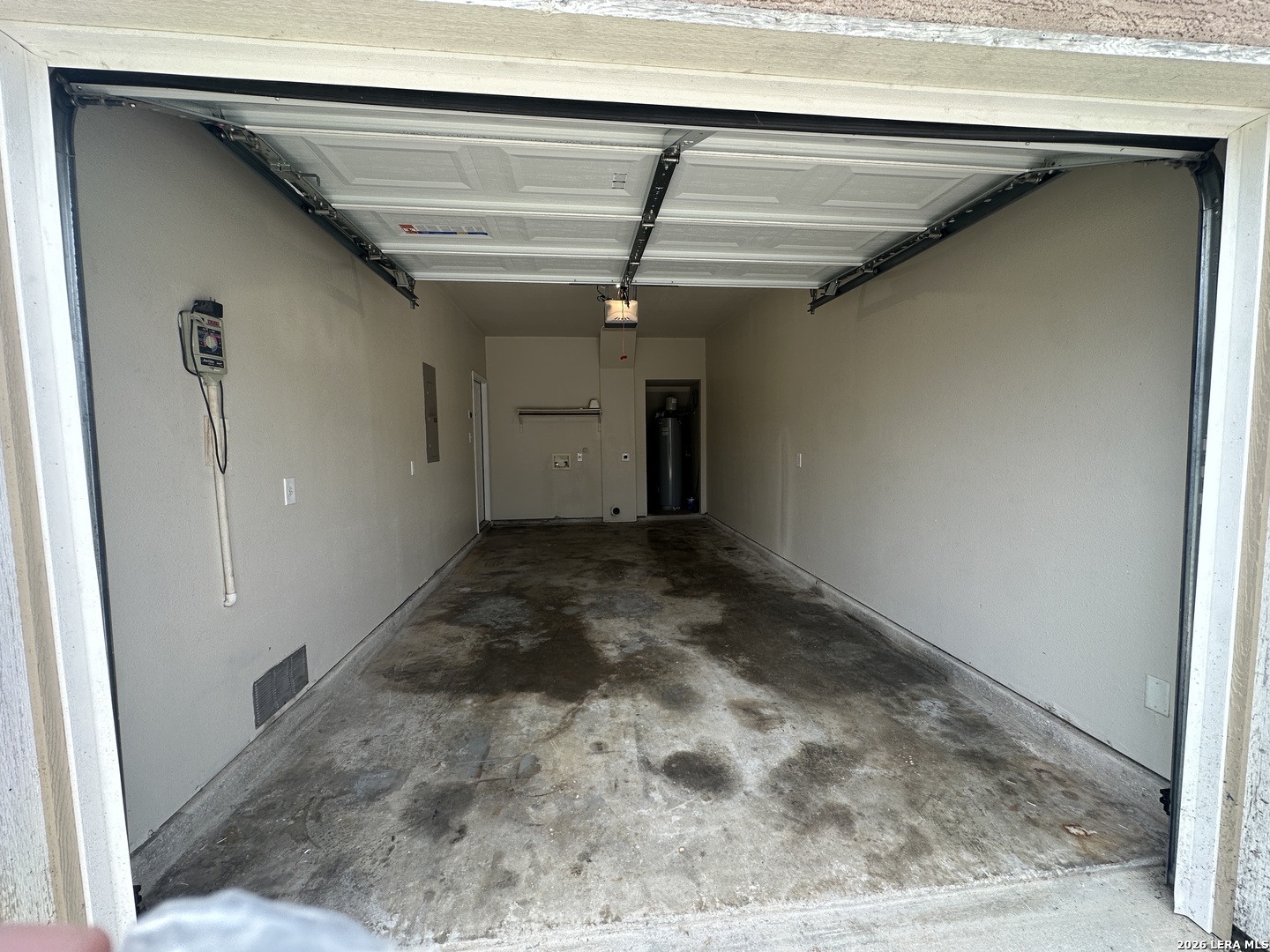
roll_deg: +0.4
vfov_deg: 85.7
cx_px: 635
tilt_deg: -4.6
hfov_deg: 102.1
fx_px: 514
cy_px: 476
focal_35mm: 14
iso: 40
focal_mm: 2.22
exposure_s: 1/260
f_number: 2.2
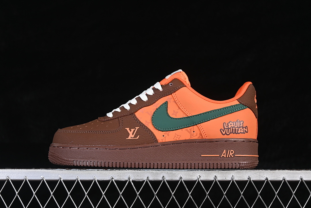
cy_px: 104
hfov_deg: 27.0
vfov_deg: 18.2
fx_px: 648
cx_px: 156
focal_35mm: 75
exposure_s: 1/60
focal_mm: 50
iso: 160
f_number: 6.3
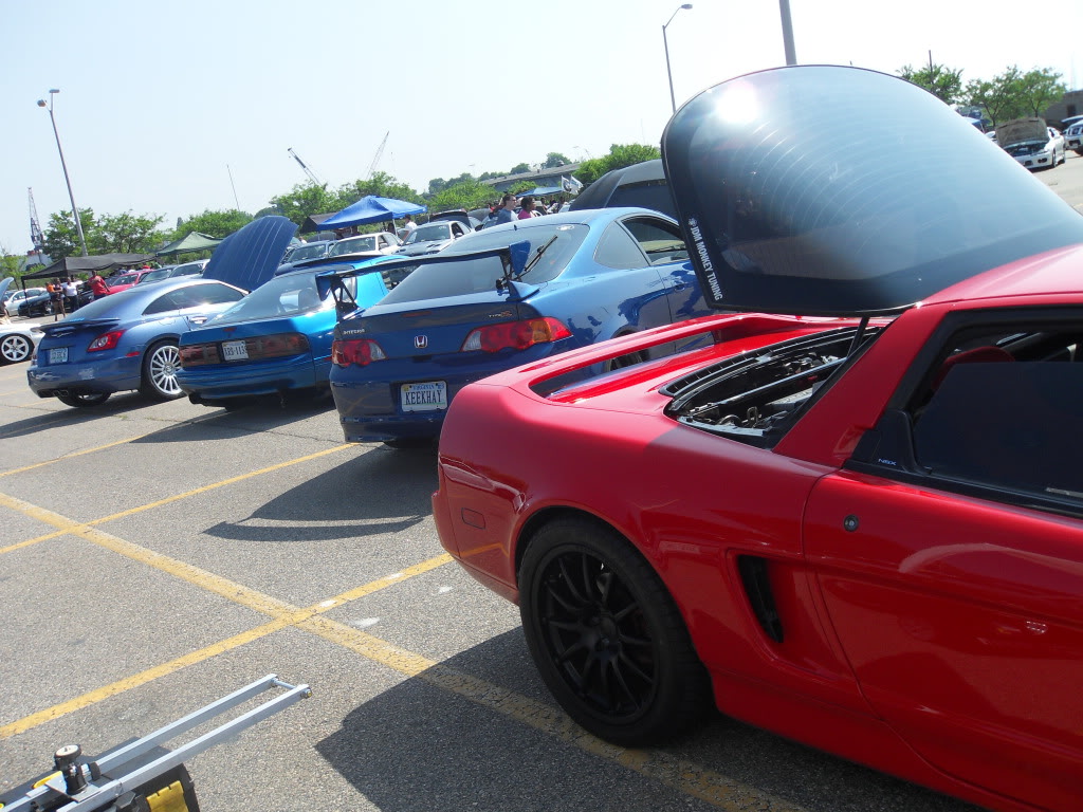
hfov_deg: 52.6
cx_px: 542
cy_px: 406
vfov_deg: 40.7
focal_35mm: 35
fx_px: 1095
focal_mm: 6.3
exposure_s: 1/125
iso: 80
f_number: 8.2
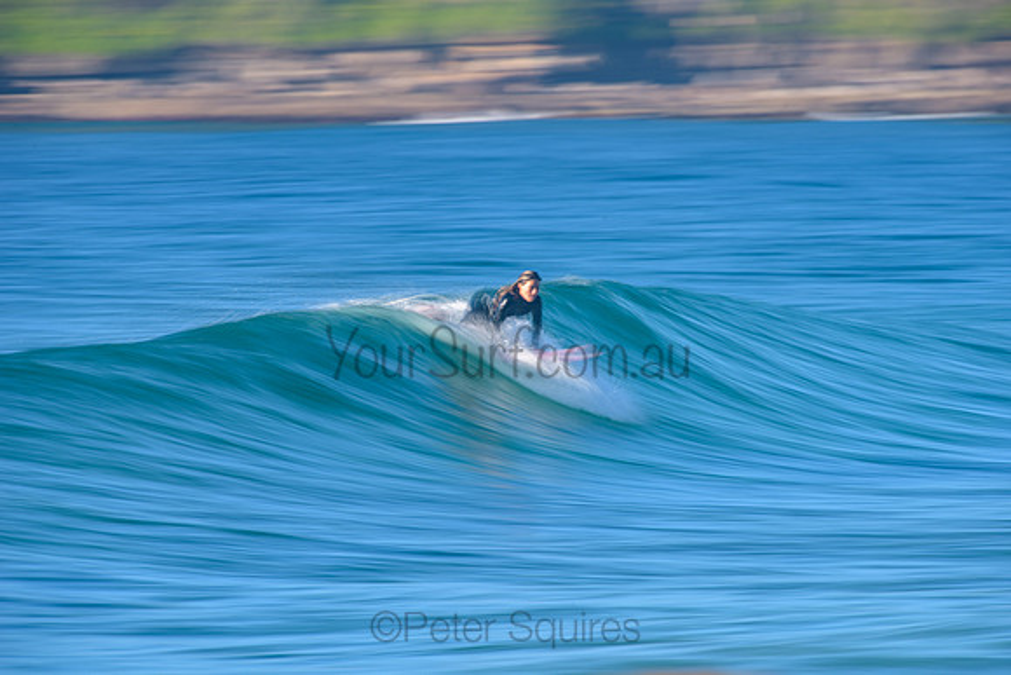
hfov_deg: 4.1
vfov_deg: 2.8
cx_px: 506
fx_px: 14044
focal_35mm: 500
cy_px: 338
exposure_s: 1/6
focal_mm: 500
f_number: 11
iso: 31
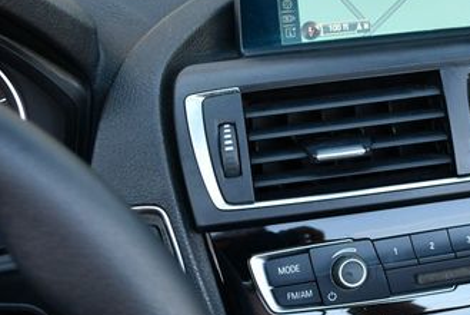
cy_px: 150
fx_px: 915
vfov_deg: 19.5
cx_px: 446
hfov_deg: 27.5
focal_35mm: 70
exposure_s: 1/250
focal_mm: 18
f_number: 3.5
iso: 720
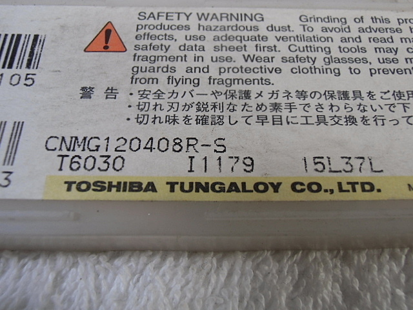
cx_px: 206
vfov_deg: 46.8
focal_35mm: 30
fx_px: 358
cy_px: 155
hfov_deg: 60.0
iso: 100
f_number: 3.5
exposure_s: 1/80
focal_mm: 5.36
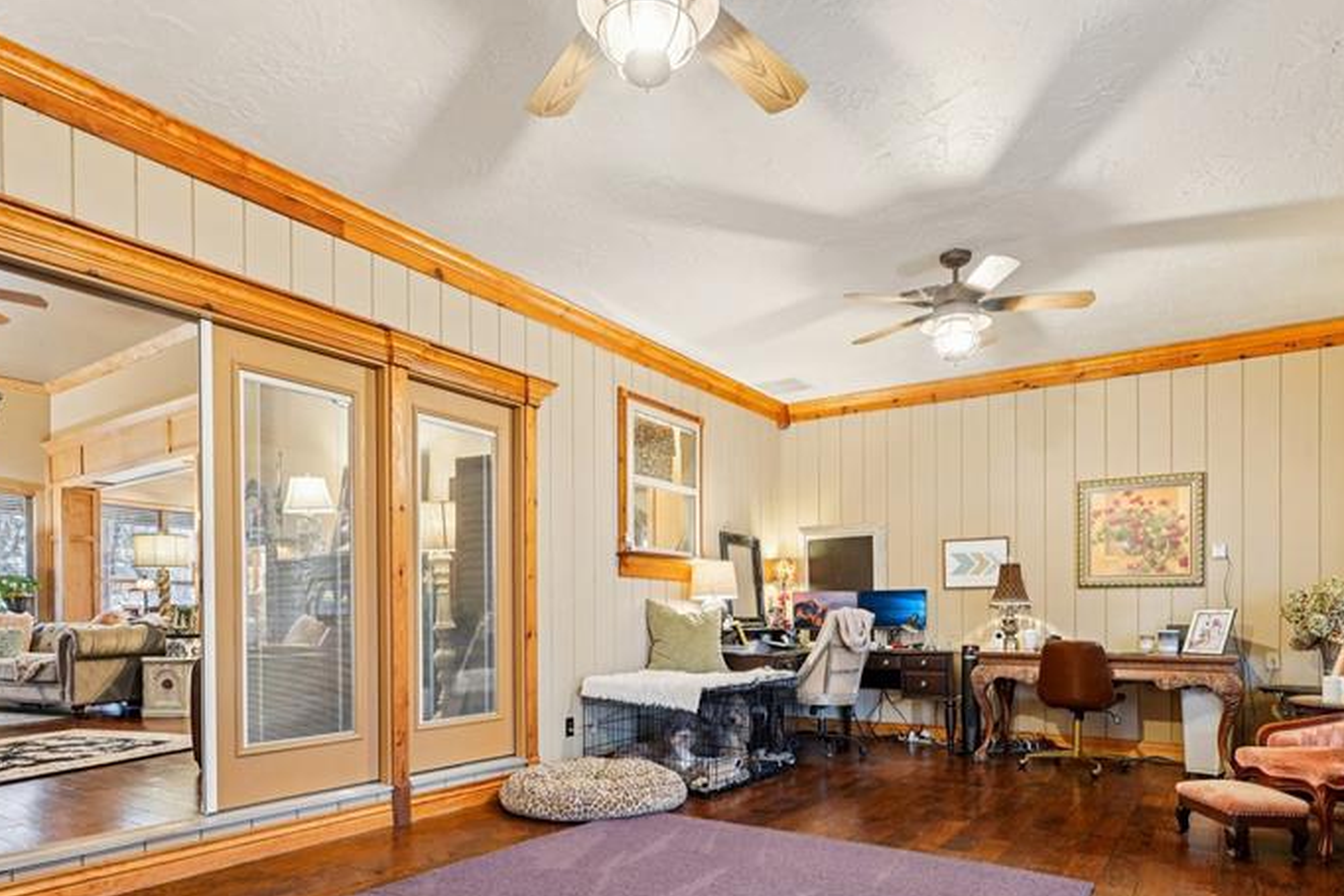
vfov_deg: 57.3
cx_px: 669
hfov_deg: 81.2
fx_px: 784
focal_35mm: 21
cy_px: 640
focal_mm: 14
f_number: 8
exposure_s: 1/1.25
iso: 400
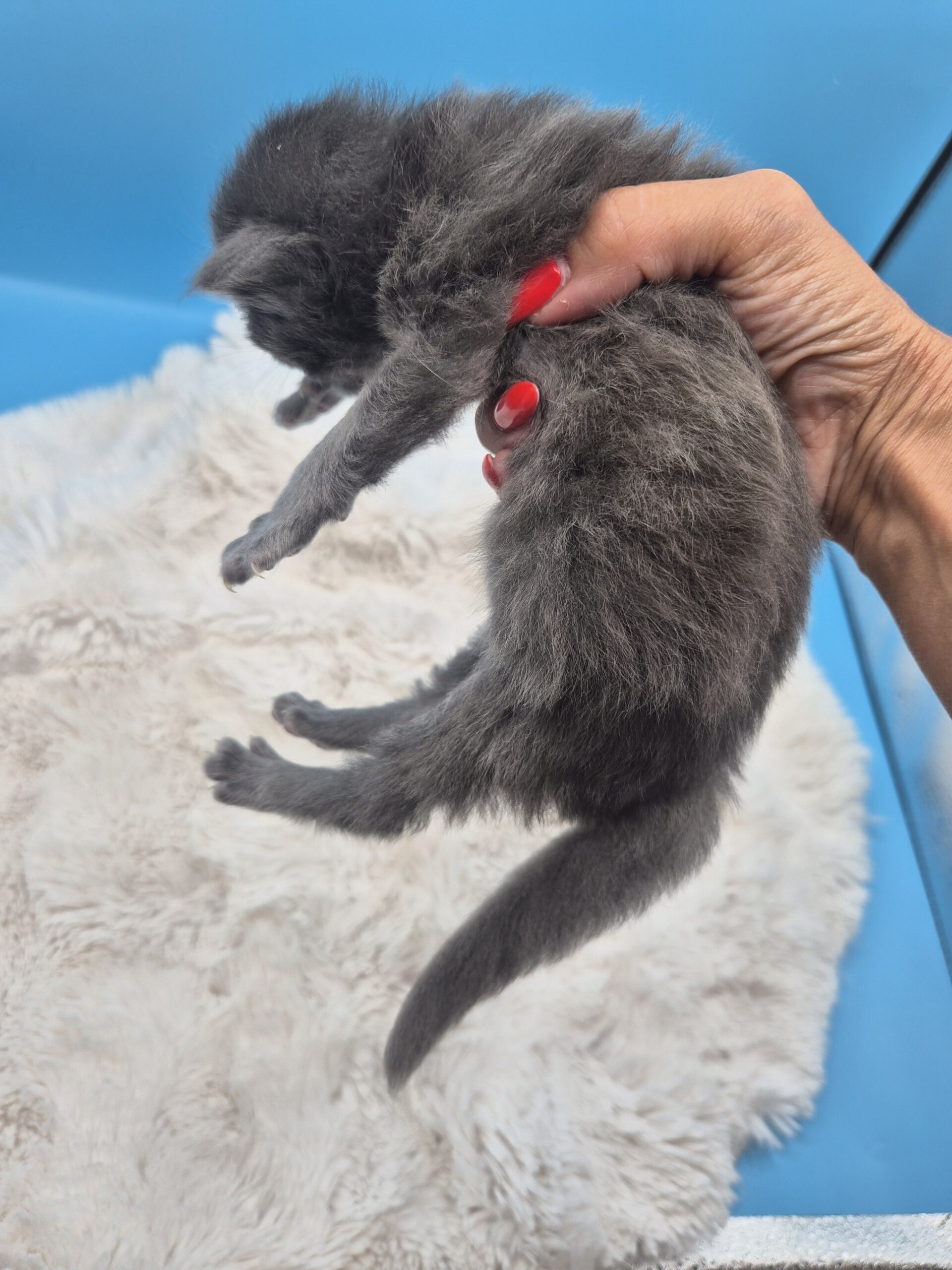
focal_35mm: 23
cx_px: 476
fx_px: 843
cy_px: 635
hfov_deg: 58.9
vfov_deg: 73.9
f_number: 1.8
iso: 32
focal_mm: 5.4
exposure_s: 1/180
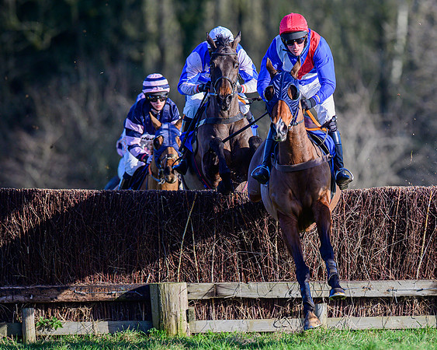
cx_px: 322
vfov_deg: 2.5
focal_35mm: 608
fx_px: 7864
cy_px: 158
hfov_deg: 3.2
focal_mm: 400
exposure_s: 1/2000
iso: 400
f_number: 5
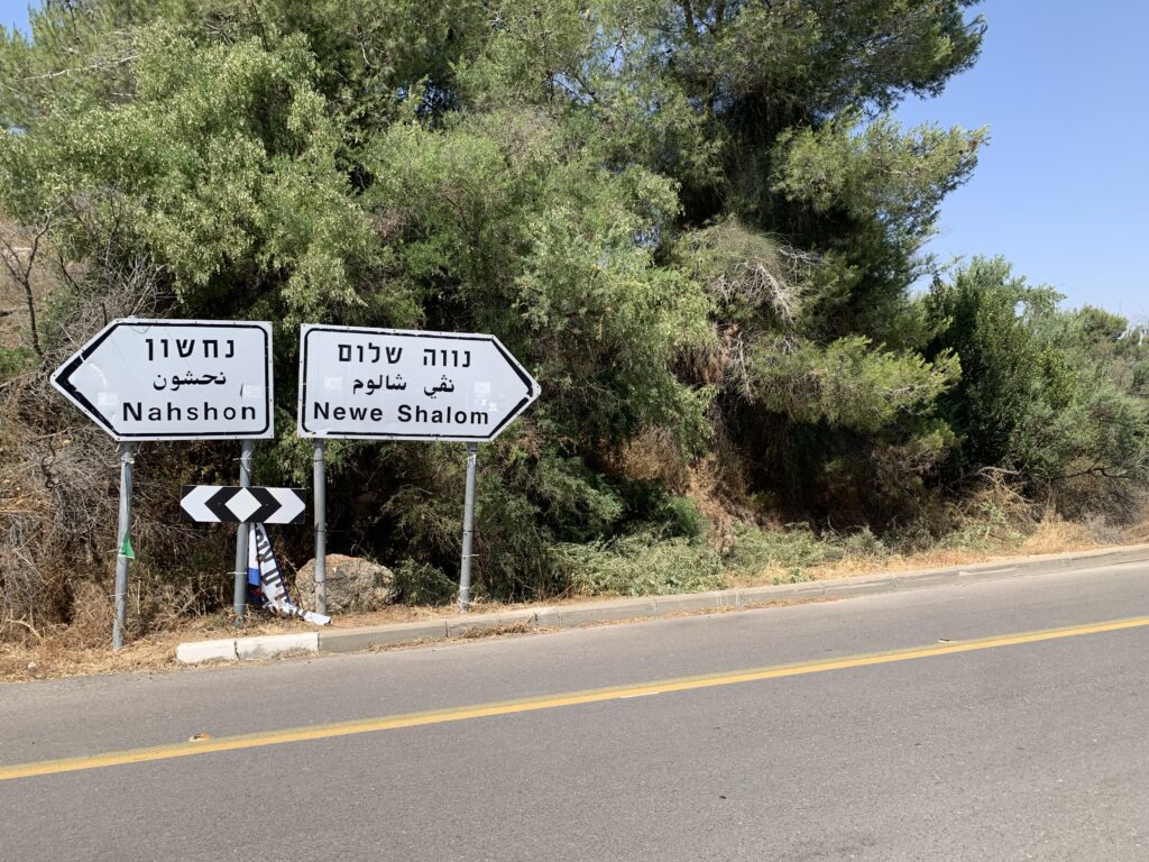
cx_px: 574
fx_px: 863
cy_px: 431
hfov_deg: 67.3
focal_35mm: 26
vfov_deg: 53.1
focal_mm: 4.25
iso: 25
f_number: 1.8
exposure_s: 1/1560
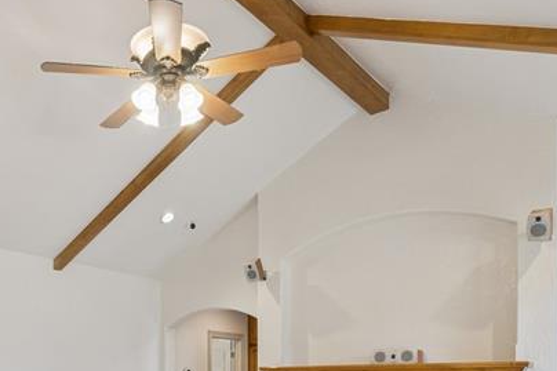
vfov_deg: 32.2
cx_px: 119
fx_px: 588
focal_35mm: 38
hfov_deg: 48.2
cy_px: 374
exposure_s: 1/30
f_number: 7.1
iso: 200
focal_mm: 10
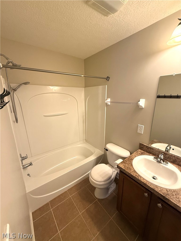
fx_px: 98
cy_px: 120
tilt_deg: -14.8
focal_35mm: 14
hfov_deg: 85.7
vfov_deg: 102.1
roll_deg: -0.2
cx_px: 90
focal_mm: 2.22
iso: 250
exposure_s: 1/120
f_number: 2.2
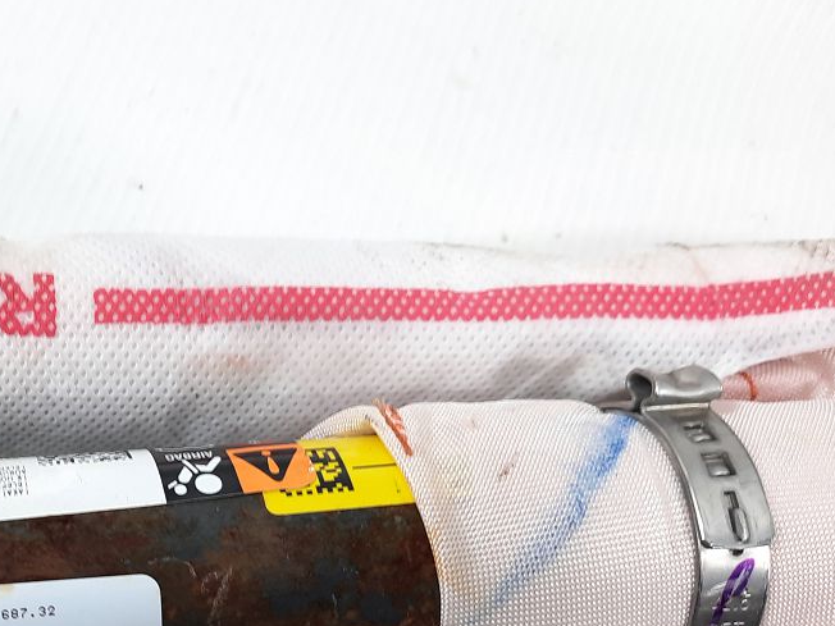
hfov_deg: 38.3
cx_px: 74
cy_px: 438
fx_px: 1110
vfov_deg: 31.2
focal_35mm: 46
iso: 50
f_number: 2
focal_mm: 4.6
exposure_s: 1/50
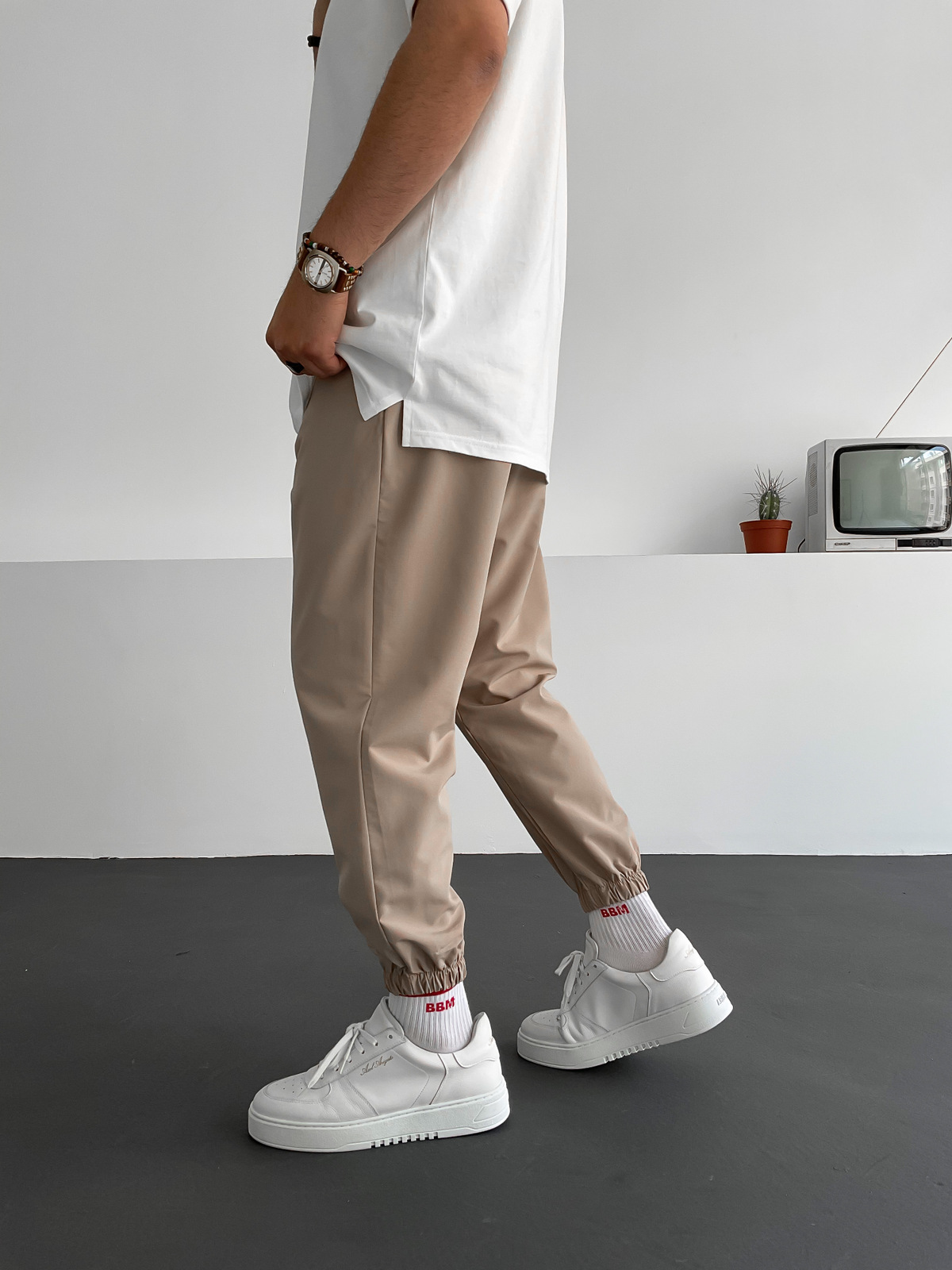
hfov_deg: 48.2
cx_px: 476
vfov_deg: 61.7
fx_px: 1063
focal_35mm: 29
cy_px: 635
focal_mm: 3
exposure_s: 1/120
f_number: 1.8
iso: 32
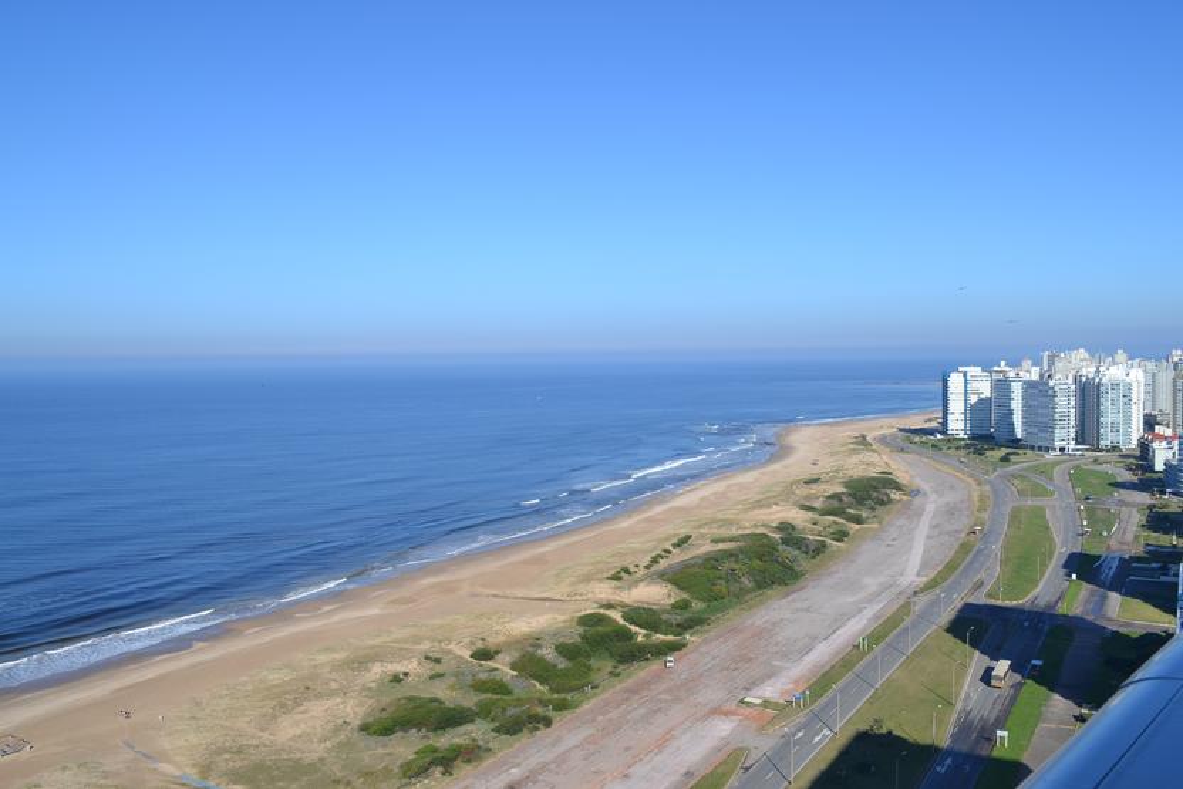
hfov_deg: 67.4
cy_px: 394
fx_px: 887
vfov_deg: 47.9
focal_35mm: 27
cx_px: 592
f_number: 8
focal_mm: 18
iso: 100
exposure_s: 1/250
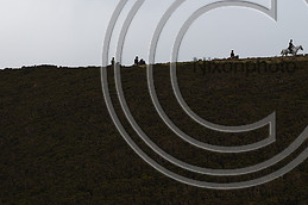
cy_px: 50
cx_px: 210
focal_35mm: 448
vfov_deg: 3.1
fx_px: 3828
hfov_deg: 4.6
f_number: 4.5
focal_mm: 200
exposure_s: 1/800
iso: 140
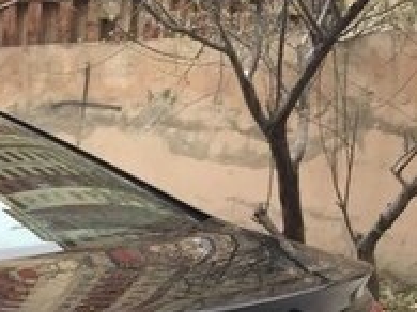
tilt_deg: -17.9
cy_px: 431
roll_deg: +2.3
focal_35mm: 98
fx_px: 1180
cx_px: -267
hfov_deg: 17.3
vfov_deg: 14.3
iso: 32
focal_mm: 4.15
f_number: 2.2
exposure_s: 1/50
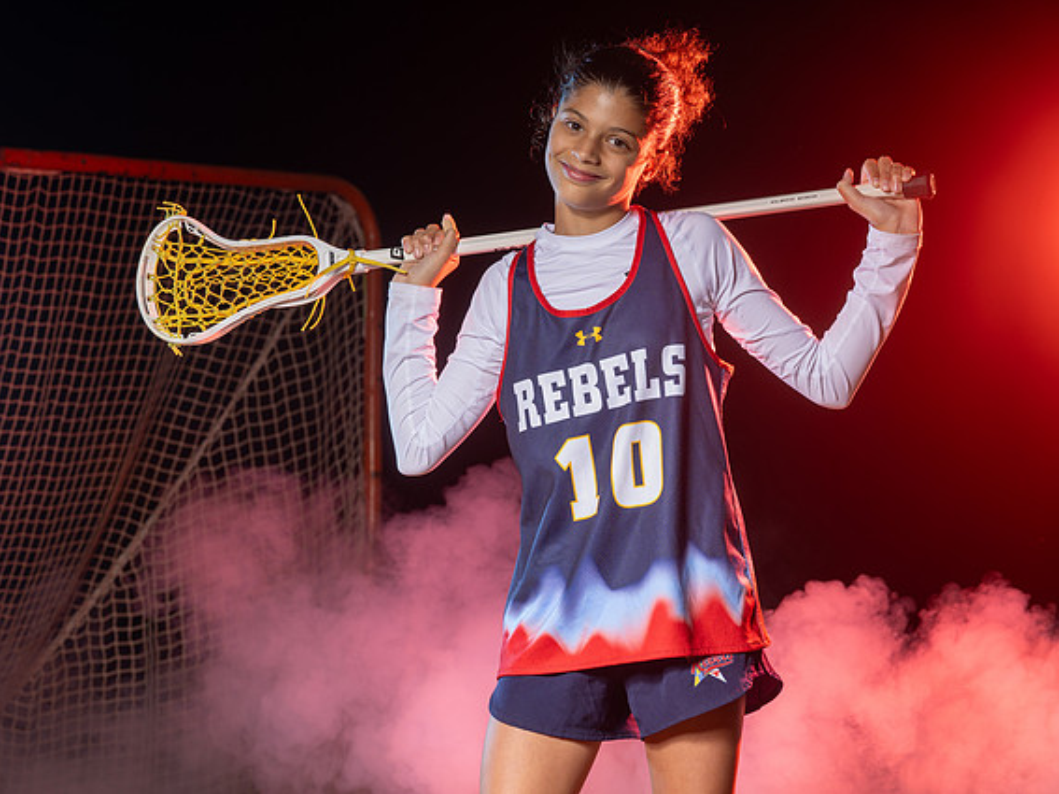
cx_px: 606
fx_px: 4037
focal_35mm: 132
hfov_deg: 14.9
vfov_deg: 11.2
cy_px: 355
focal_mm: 101
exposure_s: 1/200
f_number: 7.1
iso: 64
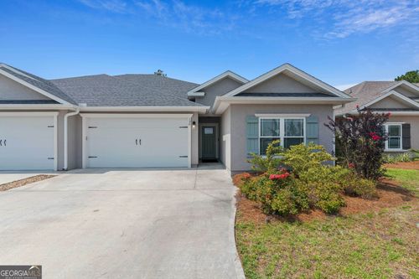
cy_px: 140
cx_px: 210
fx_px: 198
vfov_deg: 70.4
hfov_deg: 93.3
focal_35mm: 17
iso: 250
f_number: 8
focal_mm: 17
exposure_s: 1/500
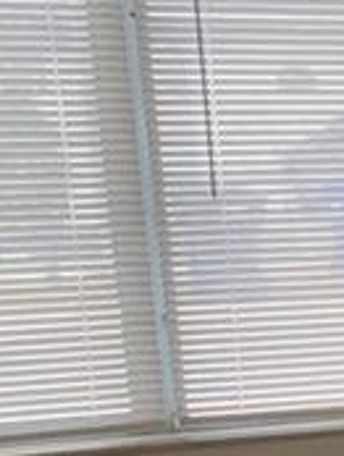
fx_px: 2366
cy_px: 789
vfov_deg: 10.4
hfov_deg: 7.3
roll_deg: +0.3
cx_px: 1071
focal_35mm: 179
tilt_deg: -14.3
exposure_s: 1/60
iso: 50
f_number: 1.8
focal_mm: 4.25
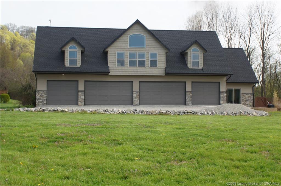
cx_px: 140
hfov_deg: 37.9
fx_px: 409
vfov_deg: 25.7
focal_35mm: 52
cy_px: 93
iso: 100
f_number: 10
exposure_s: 1/80
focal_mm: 35
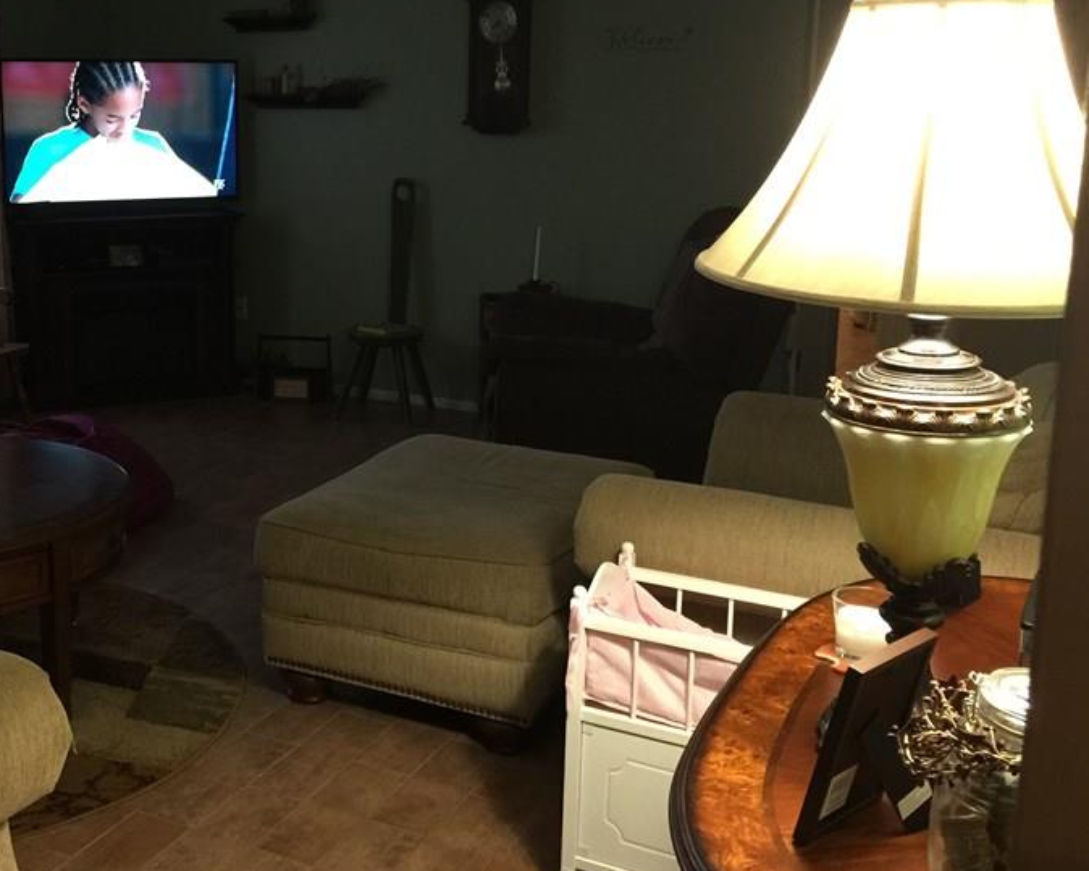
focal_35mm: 43
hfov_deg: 41.7
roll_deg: -0.2
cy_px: 346
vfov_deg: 34.8
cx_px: 275
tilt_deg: -11.0
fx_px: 1386
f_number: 2.2
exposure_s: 1/10
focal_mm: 4.15
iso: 125
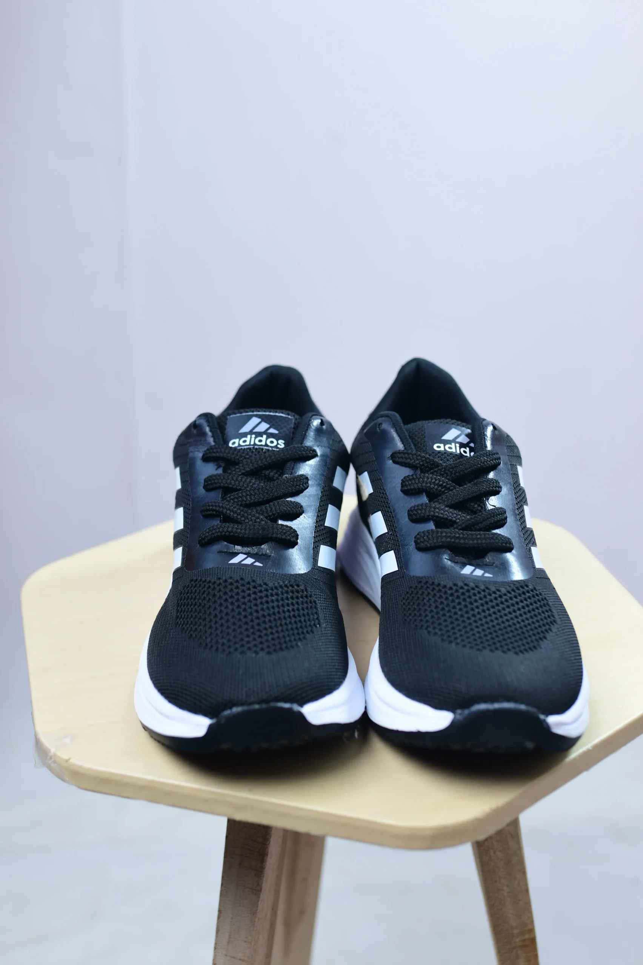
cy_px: 482
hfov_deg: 26.0
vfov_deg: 38.2
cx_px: 322
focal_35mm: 52
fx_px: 1395
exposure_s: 1/125
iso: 250
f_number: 3.2
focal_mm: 35
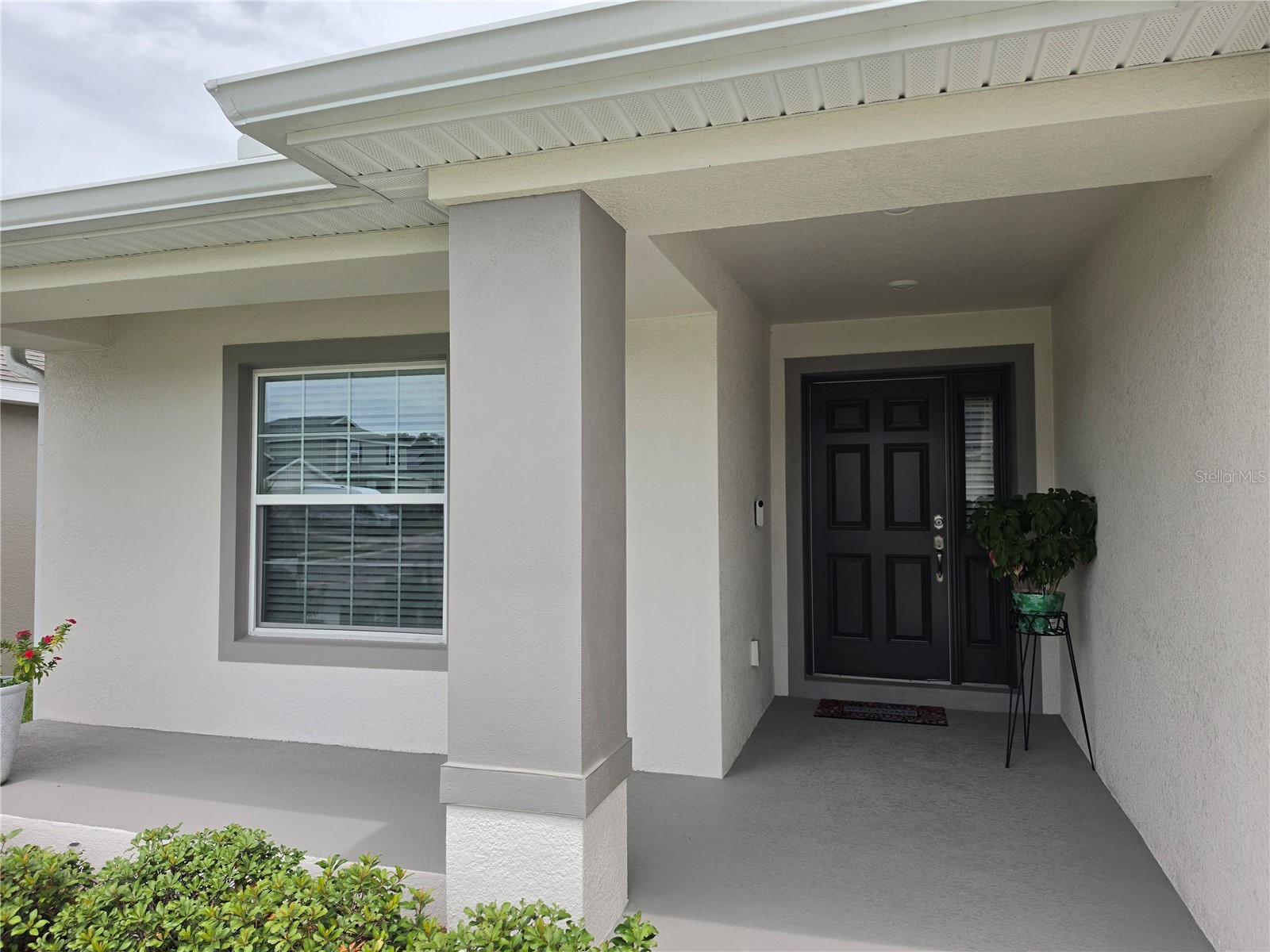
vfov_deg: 58.9
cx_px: 635
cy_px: 476
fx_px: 844
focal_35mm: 23
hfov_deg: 73.9
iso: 64
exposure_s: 1/5294
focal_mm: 6.5
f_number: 1.4
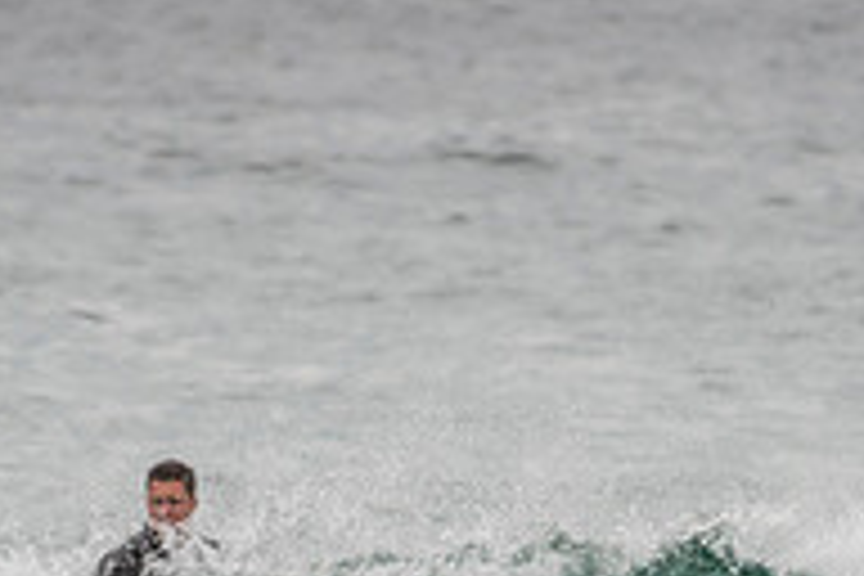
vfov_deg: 1.2
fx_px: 28294
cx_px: 382
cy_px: 844
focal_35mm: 1179
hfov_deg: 1.7
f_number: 5.6
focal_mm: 390
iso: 250
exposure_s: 1/2000
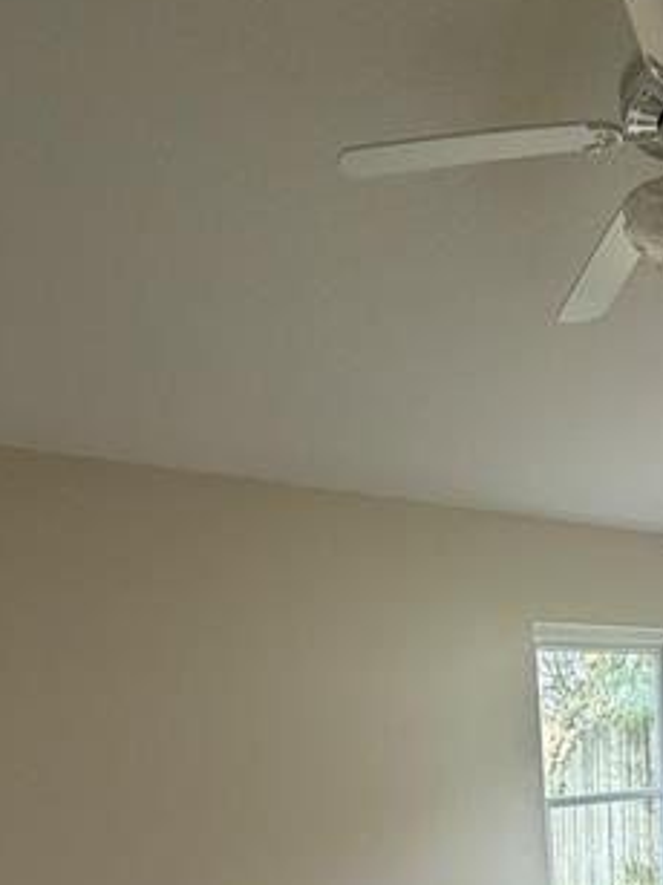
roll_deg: +2.5
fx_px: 894
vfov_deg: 44.9
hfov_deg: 37.1
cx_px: 637
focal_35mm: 35
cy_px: 879
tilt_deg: -10.0
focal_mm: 2.22
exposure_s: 1/103
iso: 320
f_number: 2.2
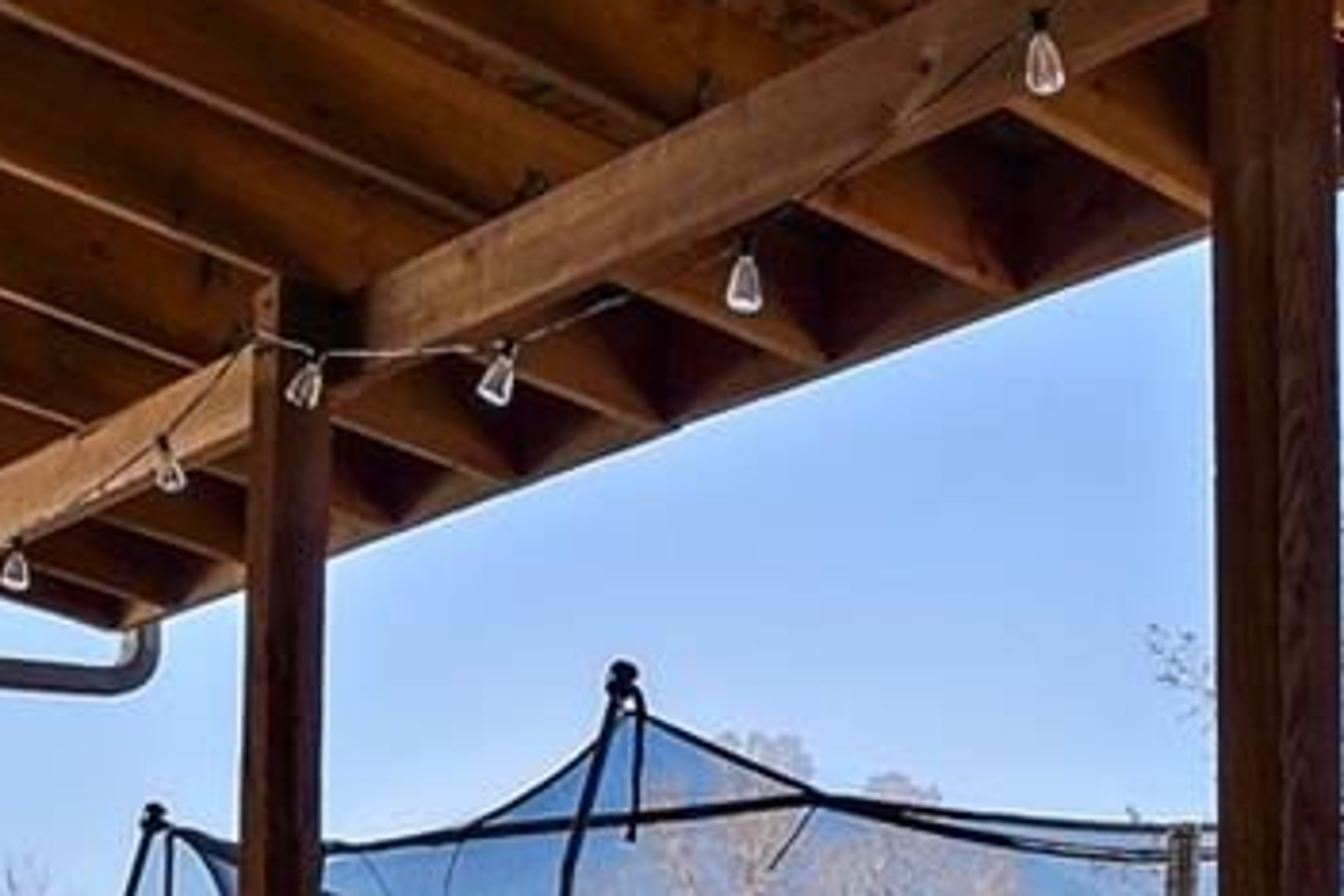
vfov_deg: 16.6
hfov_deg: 25.5
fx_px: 2810
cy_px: 1317
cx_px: 1371
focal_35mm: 75
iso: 100
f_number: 16
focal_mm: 11
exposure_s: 1/15
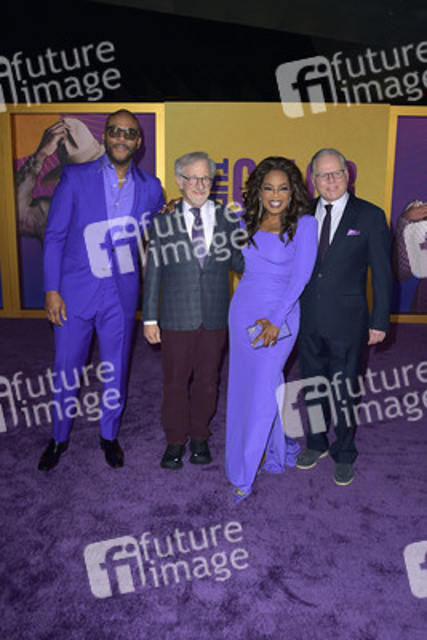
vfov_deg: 58.7
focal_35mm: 32
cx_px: 214
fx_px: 569
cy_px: 320
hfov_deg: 41.1
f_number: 6.3
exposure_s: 1/250
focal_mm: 32
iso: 320
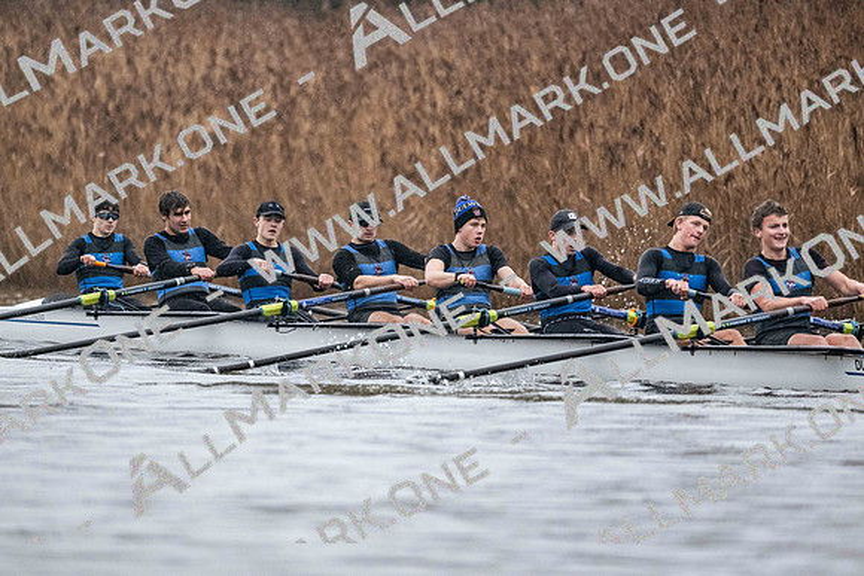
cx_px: 432
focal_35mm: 400
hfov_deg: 5.2
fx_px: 9602
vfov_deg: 3.4
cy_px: 288
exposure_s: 1/1600
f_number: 4.5
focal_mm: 400
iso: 5000
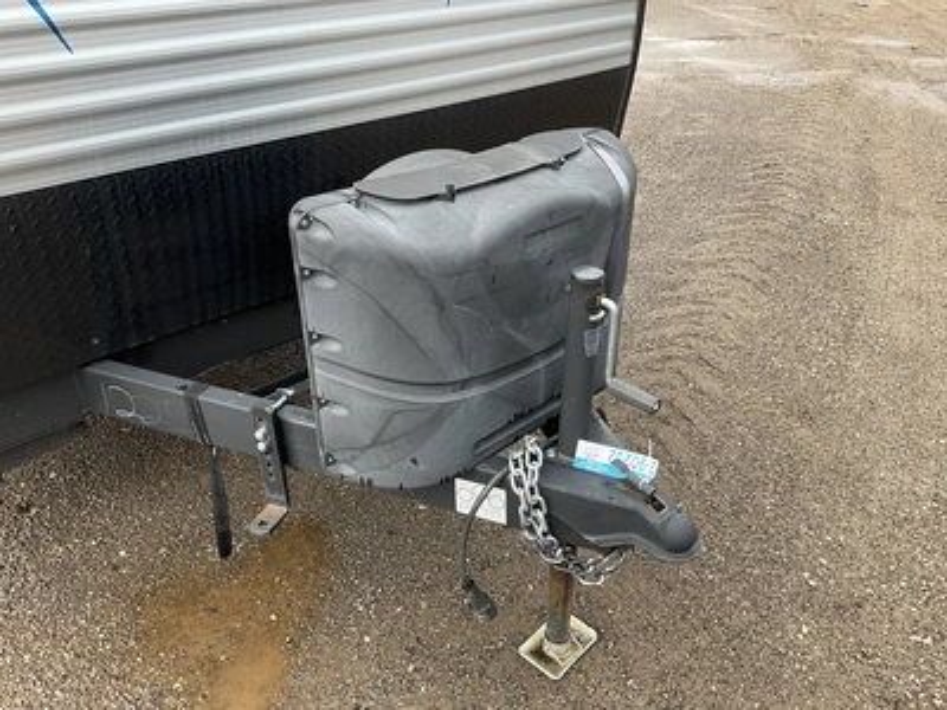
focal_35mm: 29
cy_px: 355
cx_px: 474
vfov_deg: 48.2
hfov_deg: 61.7
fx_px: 793
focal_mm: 3
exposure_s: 1/122
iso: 20
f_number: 1.8
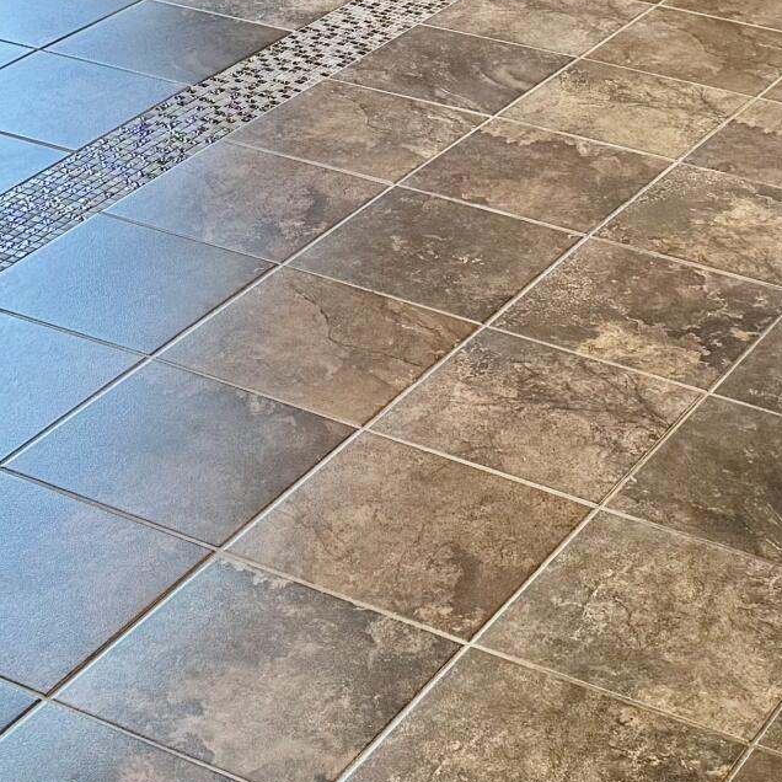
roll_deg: -0.8
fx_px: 2556
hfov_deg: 17.4
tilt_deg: -13.8
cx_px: 309
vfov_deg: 16.3
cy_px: -278
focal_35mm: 100
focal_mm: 6.76
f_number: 1.78
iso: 160
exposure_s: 1/60
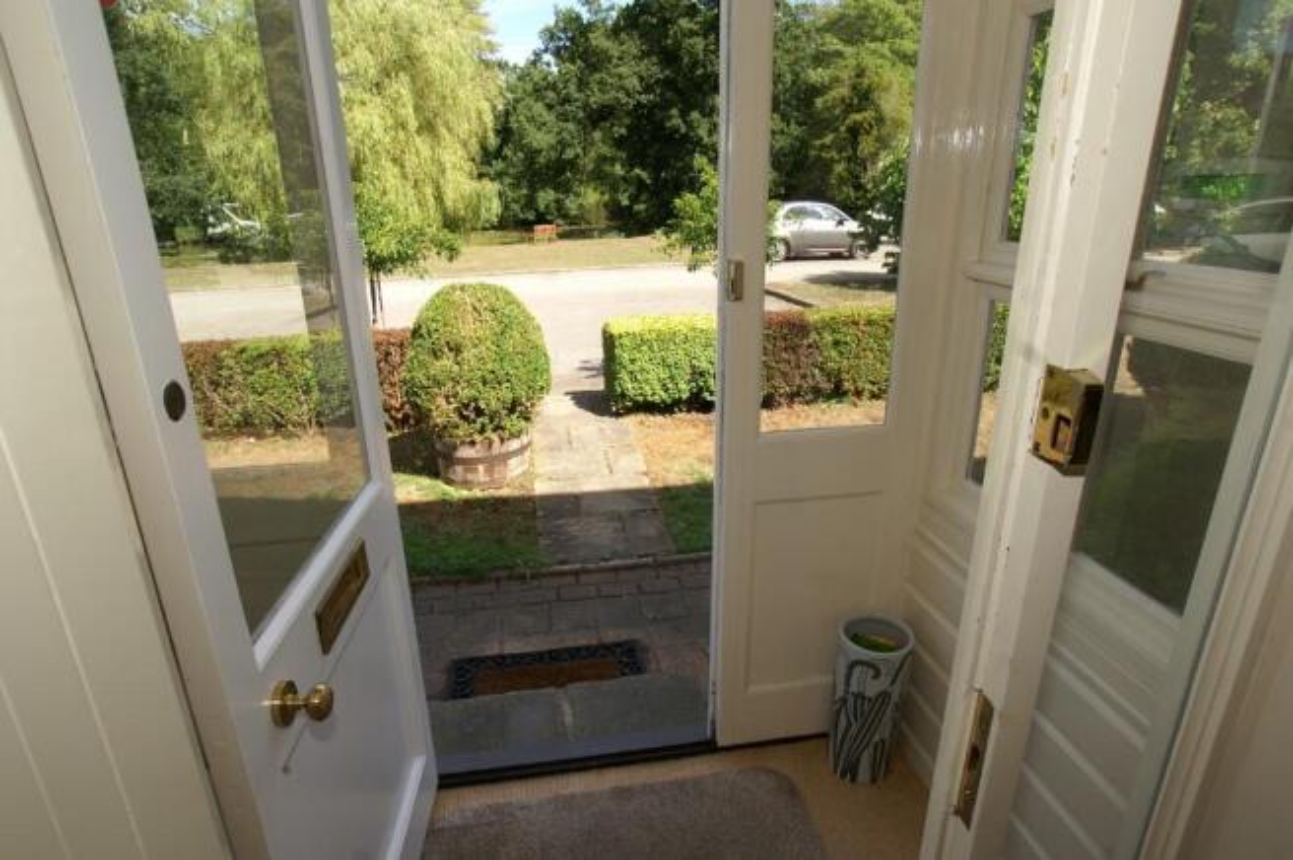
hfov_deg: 85.5
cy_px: 430
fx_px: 700
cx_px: 646
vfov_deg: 63.1
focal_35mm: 20
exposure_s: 1/80
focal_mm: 13
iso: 100
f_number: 10
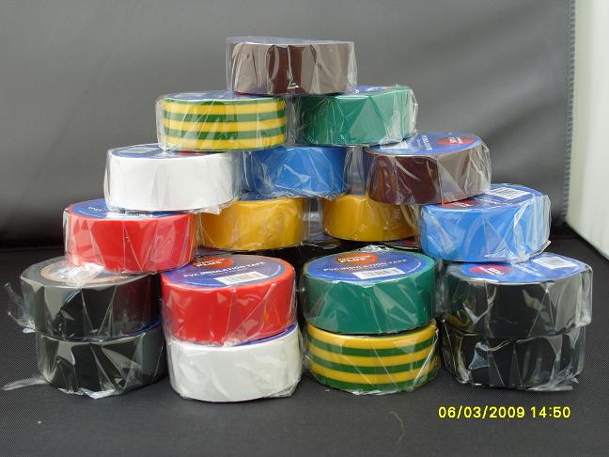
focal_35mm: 50
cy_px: 228
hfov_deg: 38.2
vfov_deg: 29.1
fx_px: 880
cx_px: 304
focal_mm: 11.1
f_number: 3.4
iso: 80
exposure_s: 1/125
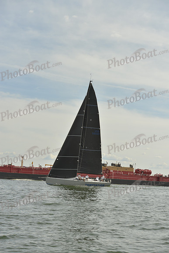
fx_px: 493
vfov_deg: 28.8
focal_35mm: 70
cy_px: 126
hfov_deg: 19.5
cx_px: 84
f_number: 6.3
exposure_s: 1/1250
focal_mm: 70
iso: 200
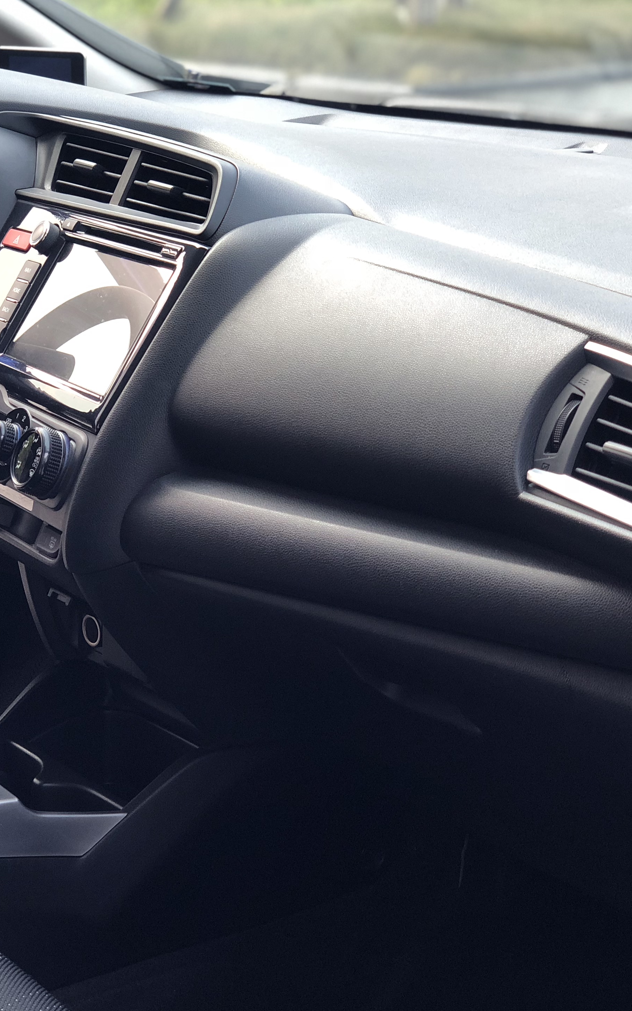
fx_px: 2122
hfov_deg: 16.8
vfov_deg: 26.8
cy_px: 484
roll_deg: +0.5
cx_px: 120
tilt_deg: -16.6
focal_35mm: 77
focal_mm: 6
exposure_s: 1/50
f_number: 2.4
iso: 32
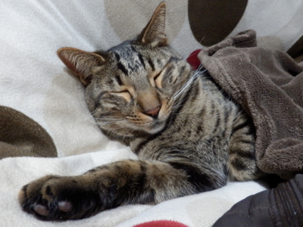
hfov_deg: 69.4
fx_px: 219
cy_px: 114
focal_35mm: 25
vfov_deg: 54.9
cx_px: 152
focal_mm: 4.5
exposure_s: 1/10
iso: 800
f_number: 3
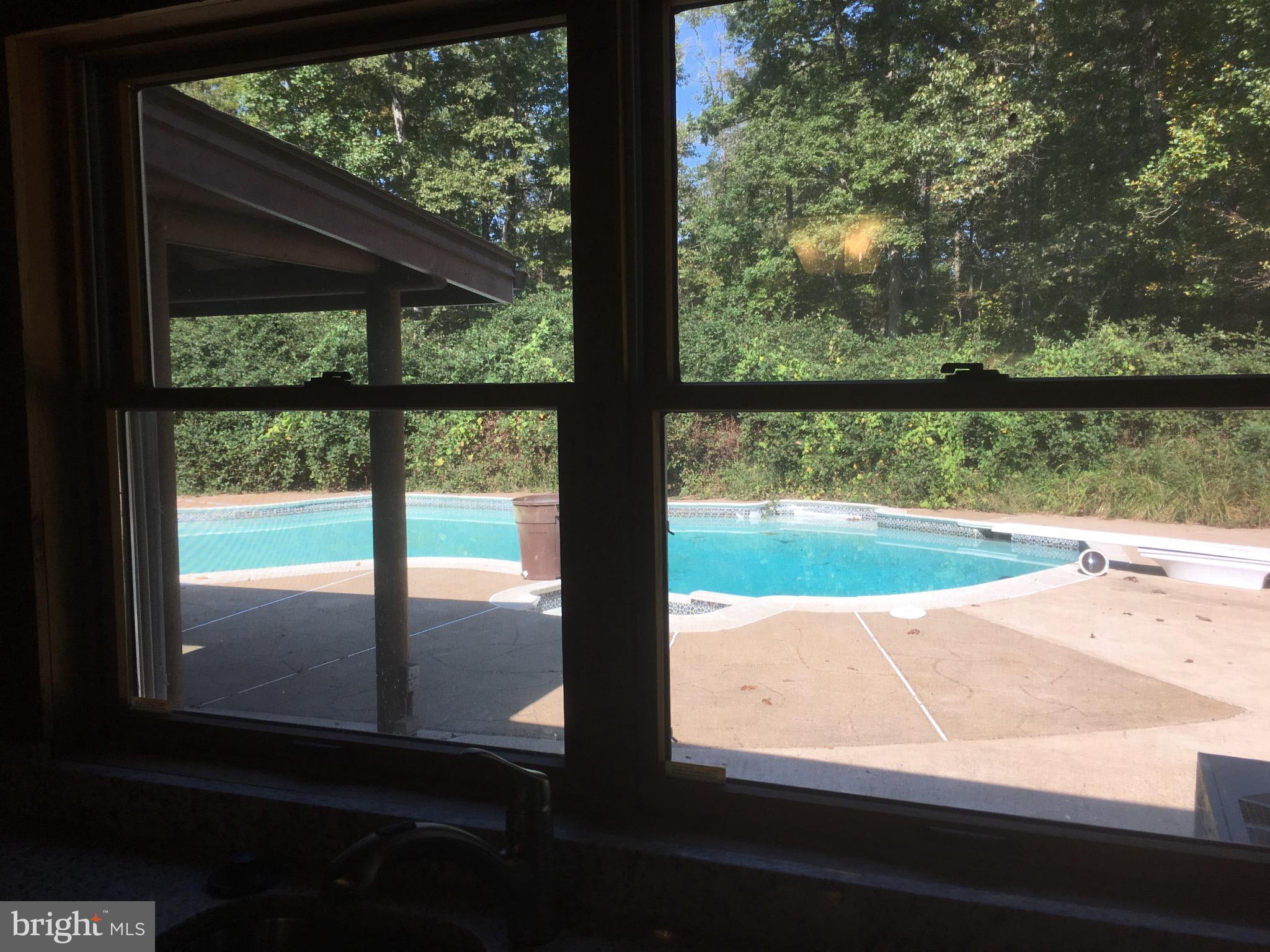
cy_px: 476
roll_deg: +1.0
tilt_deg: -4.2
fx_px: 1064
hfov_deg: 61.7
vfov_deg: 48.2
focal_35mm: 29
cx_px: 635
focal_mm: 4.15
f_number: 2.2
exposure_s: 1/425
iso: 25
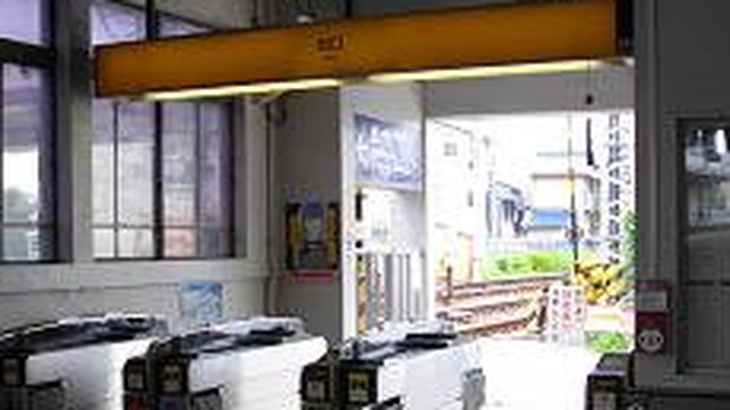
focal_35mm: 59
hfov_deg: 35.3
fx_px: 1141
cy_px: 289
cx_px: 290
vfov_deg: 20.2
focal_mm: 5.7
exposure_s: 1/200
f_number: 2.9
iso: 100
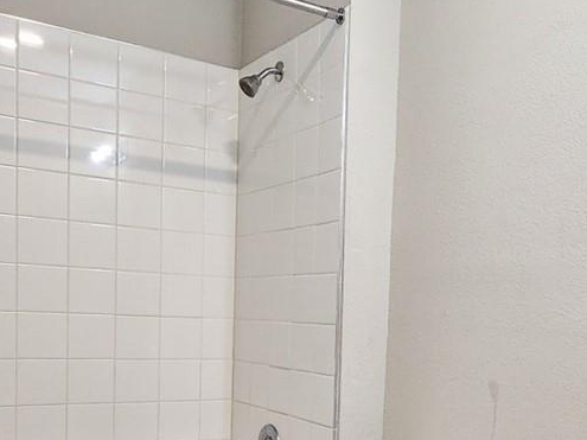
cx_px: 411
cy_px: 357
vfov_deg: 33.3
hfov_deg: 43.9
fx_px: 712
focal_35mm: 42
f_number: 2.2
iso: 160
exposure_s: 1/60
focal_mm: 2.2
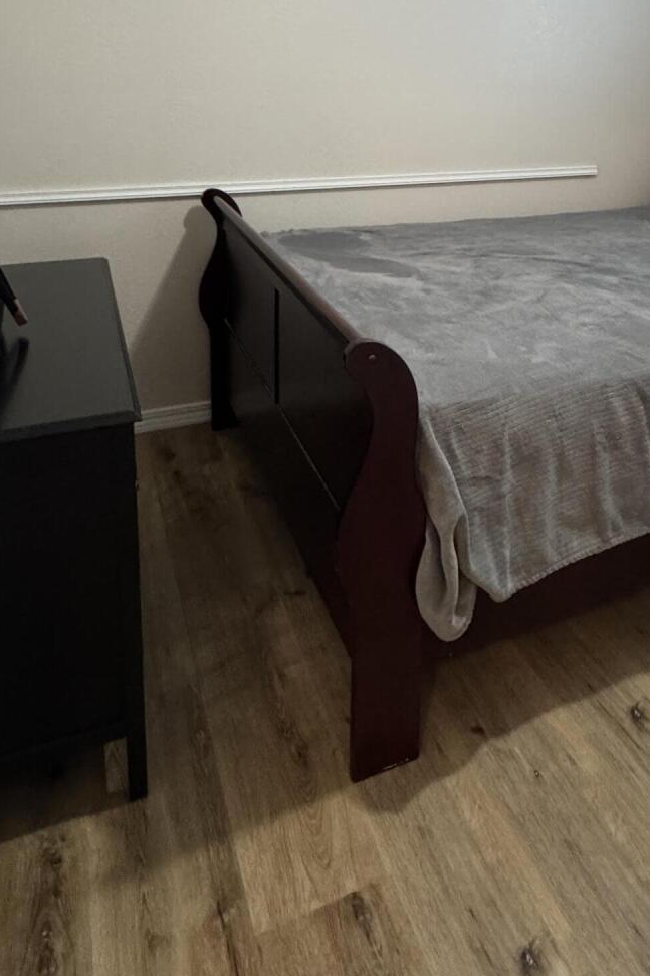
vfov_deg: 57.0
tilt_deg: -9.5
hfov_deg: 42.6
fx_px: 813
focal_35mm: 30
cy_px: 183
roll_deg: -1.3
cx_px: 468
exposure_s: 1/60
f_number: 2.2
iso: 640
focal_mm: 2.22
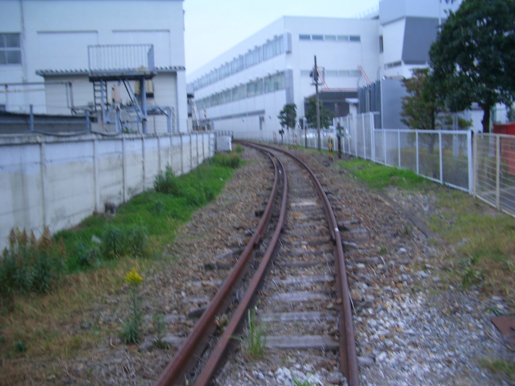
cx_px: 258
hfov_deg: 52.6
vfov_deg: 40.7
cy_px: 193
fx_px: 521
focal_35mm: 35
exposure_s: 1/60
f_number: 2.6
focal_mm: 5.8
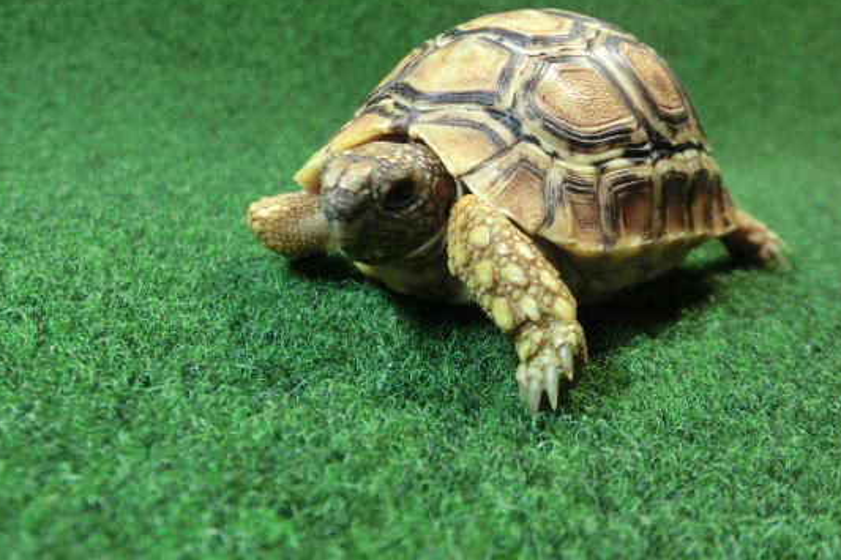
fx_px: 817
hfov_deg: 54.3
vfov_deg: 37.6
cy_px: 207
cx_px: 480
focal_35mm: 35
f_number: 3
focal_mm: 5
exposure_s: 1/60
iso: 400
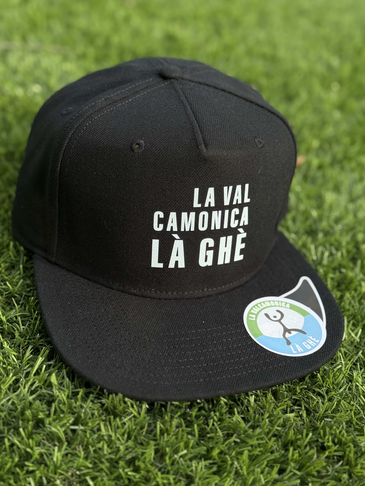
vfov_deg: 39.7
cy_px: 243
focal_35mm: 48
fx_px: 675
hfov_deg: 30.3
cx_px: 182
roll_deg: -8.6
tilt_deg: -34.2
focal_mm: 6.76
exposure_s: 1/1377
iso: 64
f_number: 1.78
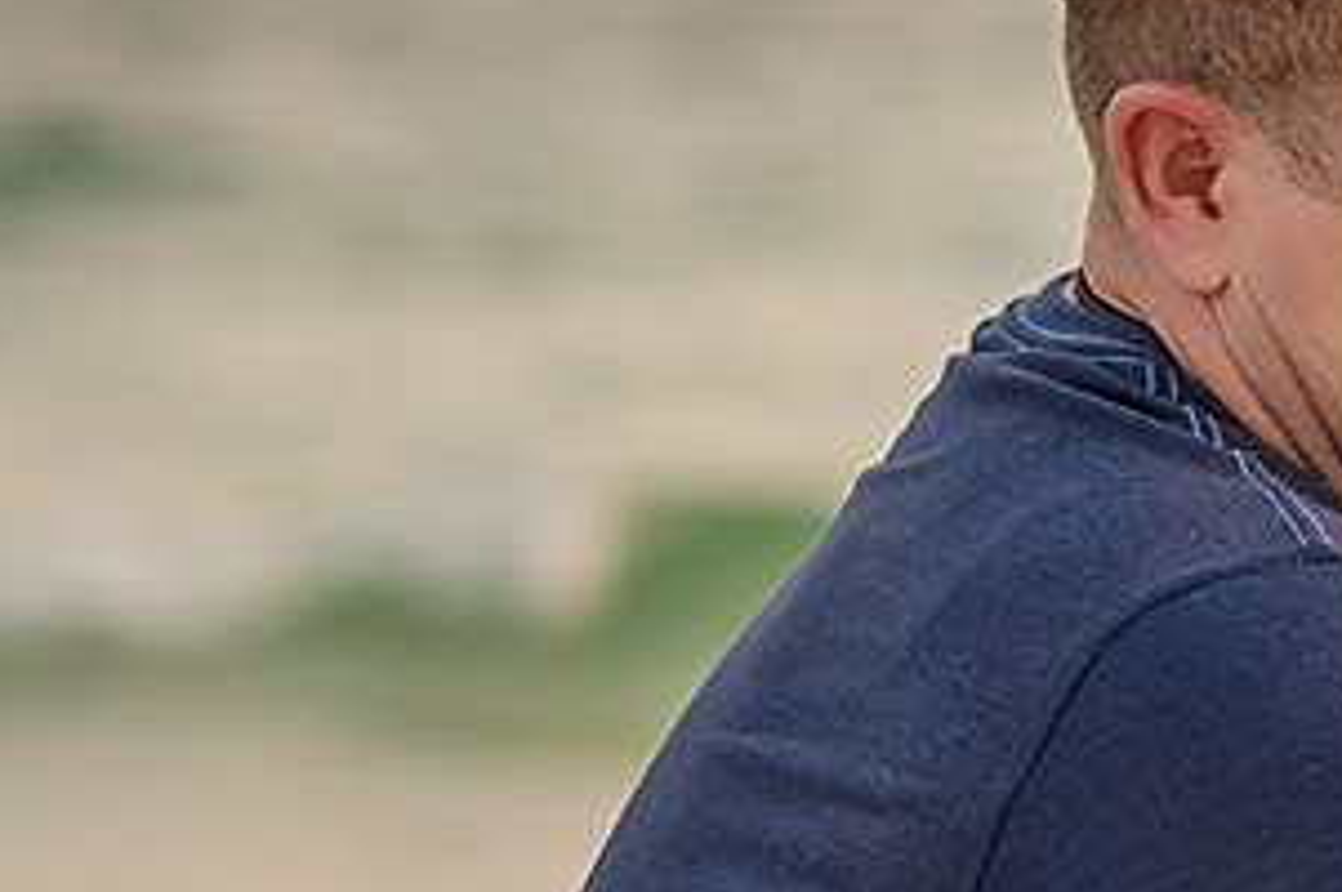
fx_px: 15788
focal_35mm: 424
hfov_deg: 4.9
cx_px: 1324
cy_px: 562
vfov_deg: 3.2
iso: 400
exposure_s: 1/3200
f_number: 2.5
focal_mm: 85
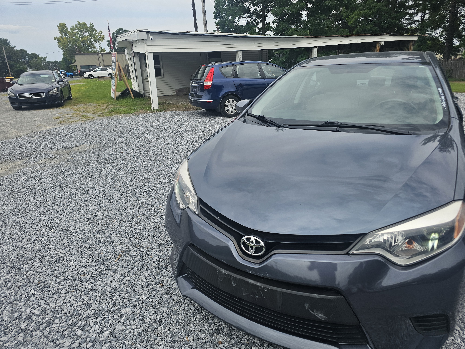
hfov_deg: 73.9
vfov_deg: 58.9
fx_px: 309
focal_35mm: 23
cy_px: 174
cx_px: 232
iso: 40
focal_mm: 6.3
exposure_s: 1/2000
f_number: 1.7
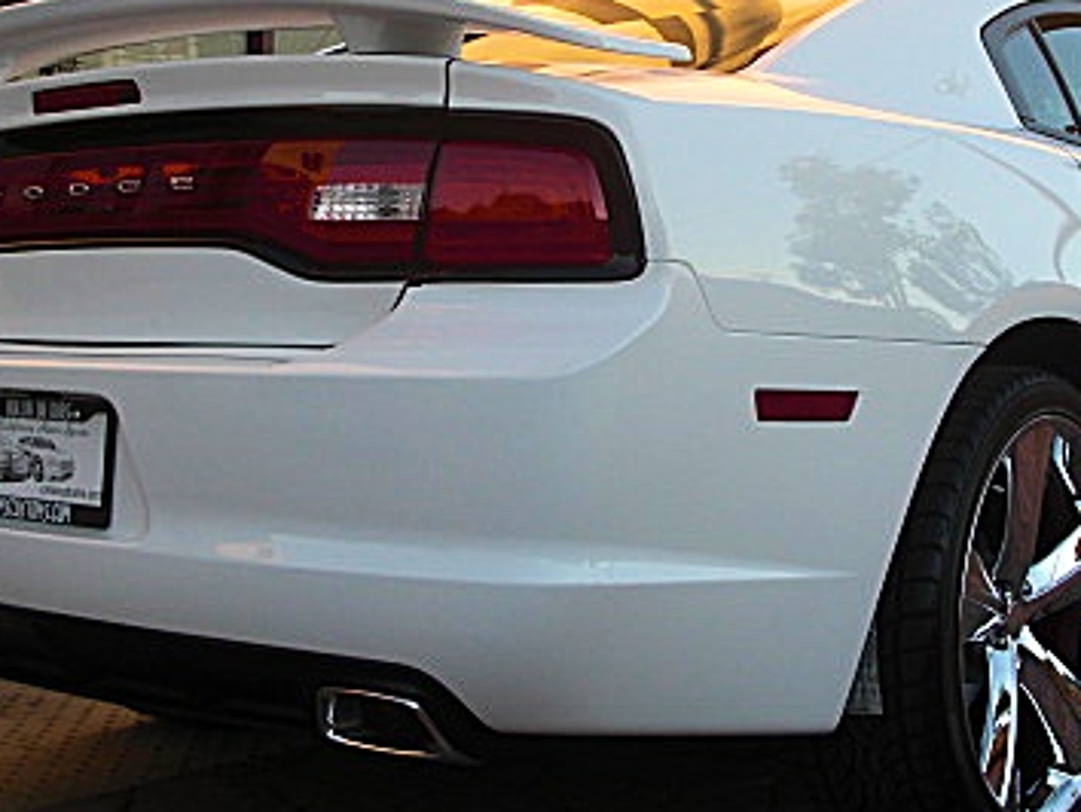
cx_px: 638
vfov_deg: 22.5
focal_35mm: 65
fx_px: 2031
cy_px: 287
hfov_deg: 29.7
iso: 50
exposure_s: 1/125
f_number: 2.8
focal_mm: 6.3
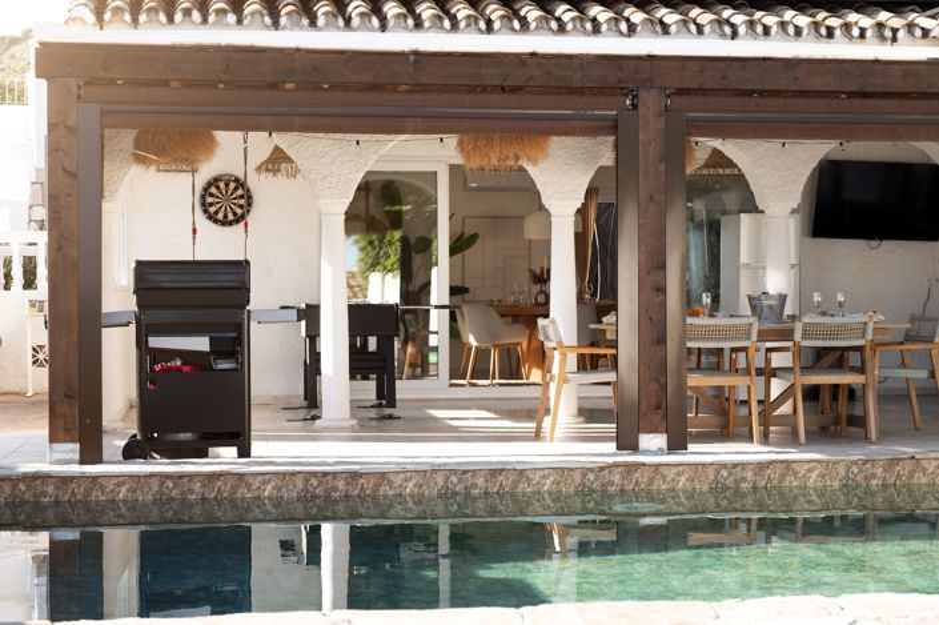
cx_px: 470
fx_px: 1486
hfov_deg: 35.1
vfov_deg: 23.7
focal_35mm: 57
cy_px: 312
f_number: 7.1
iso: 200
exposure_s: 1/500
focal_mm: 57
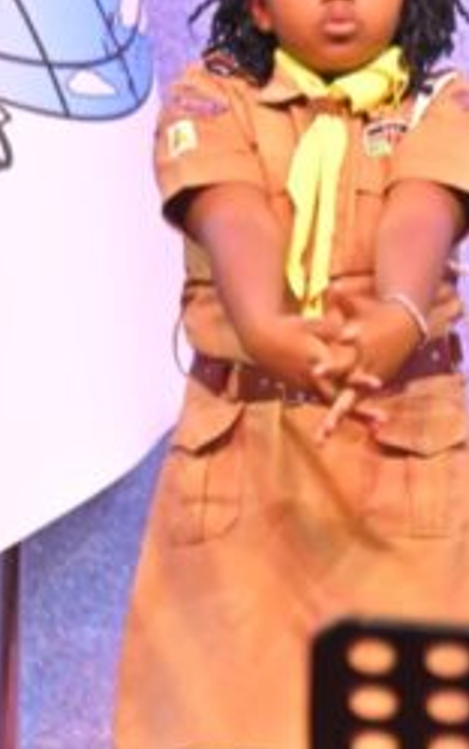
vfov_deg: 5.1
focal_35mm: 410
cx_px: 1485
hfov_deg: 3.1
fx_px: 8370
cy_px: 242
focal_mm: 98
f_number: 4
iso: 3200
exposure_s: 1/160
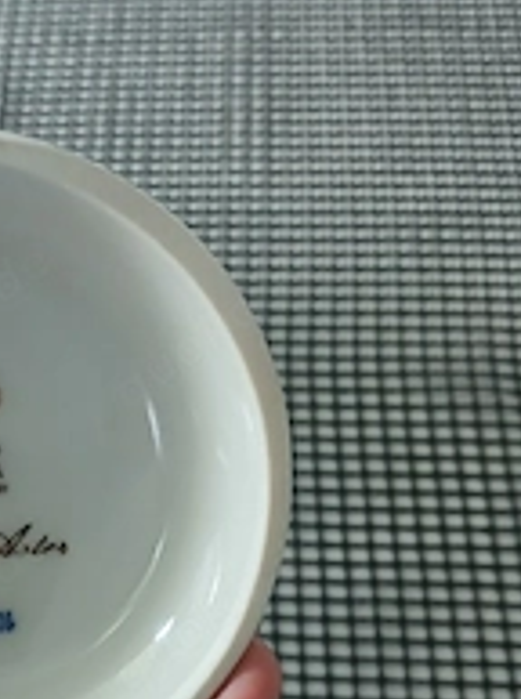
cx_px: 22
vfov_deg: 33.4
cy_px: 648
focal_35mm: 54
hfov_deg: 25.8
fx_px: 1087
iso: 250
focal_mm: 3.98
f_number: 1.8
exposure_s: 1/50
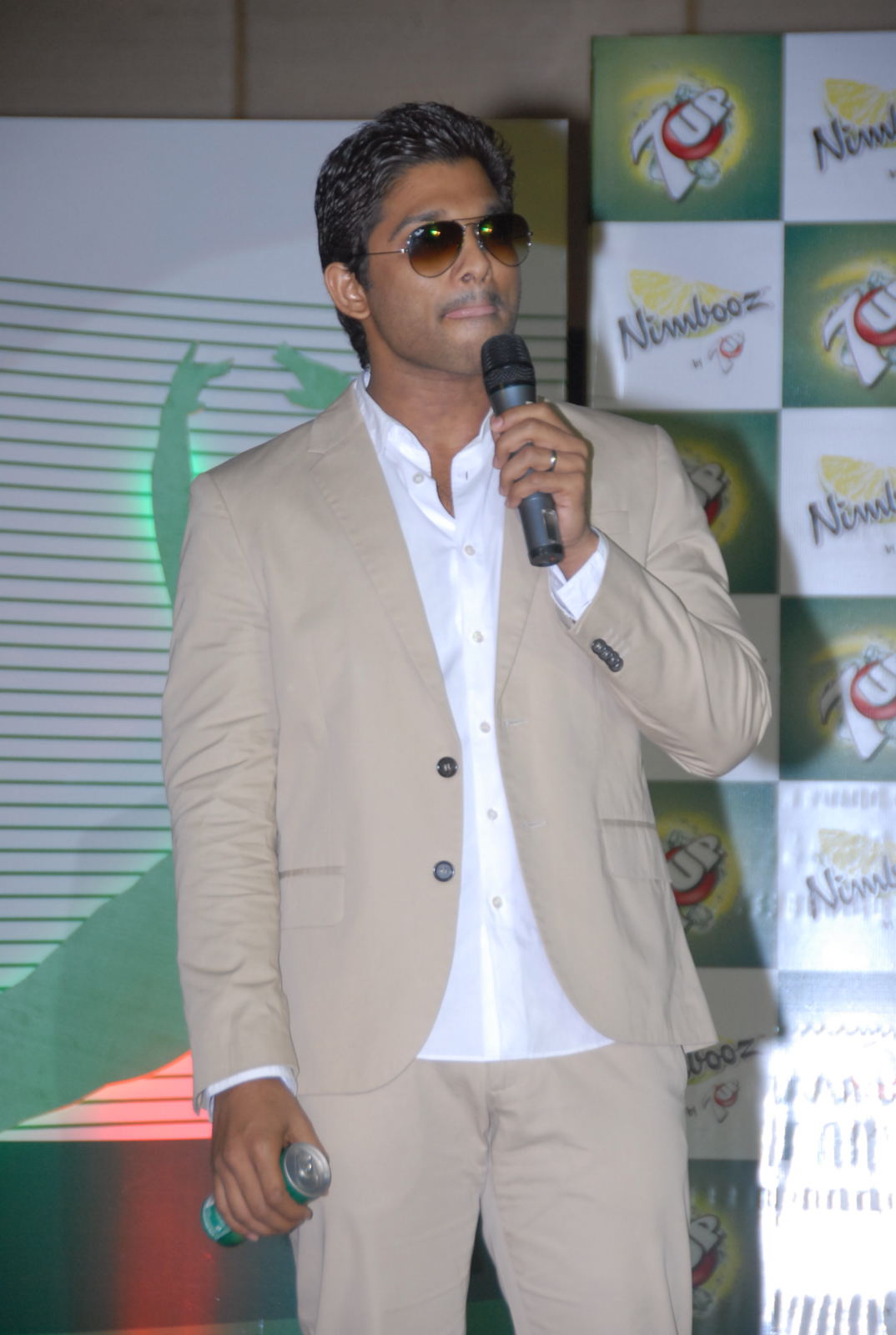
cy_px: 668
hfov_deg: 8.8
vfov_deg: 13.0
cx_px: 448
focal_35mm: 158
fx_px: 5852
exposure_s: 1/125
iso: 400
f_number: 5.3
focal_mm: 105
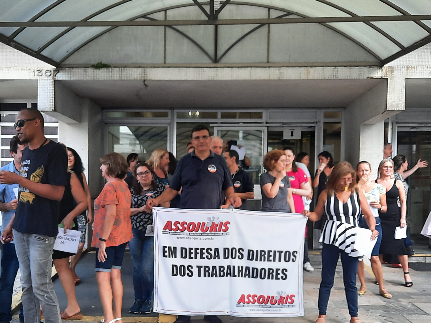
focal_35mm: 47
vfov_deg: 30.7
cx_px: 186
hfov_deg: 40.3
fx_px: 585
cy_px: 215
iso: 40
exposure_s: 1/60
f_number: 2
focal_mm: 4.6
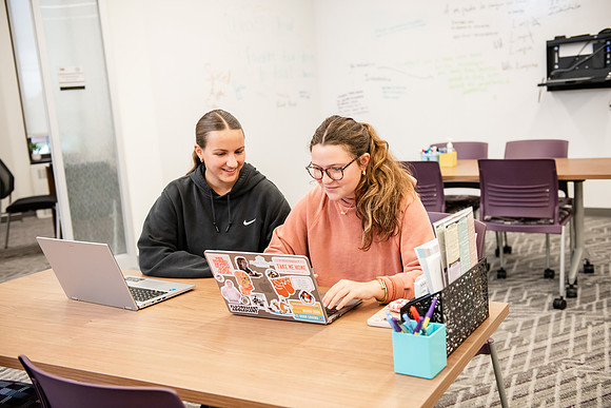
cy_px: 204
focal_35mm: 42
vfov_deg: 31.9
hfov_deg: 46.4
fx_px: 713
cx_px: 306
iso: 1250
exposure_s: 1/200
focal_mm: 42
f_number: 3.2
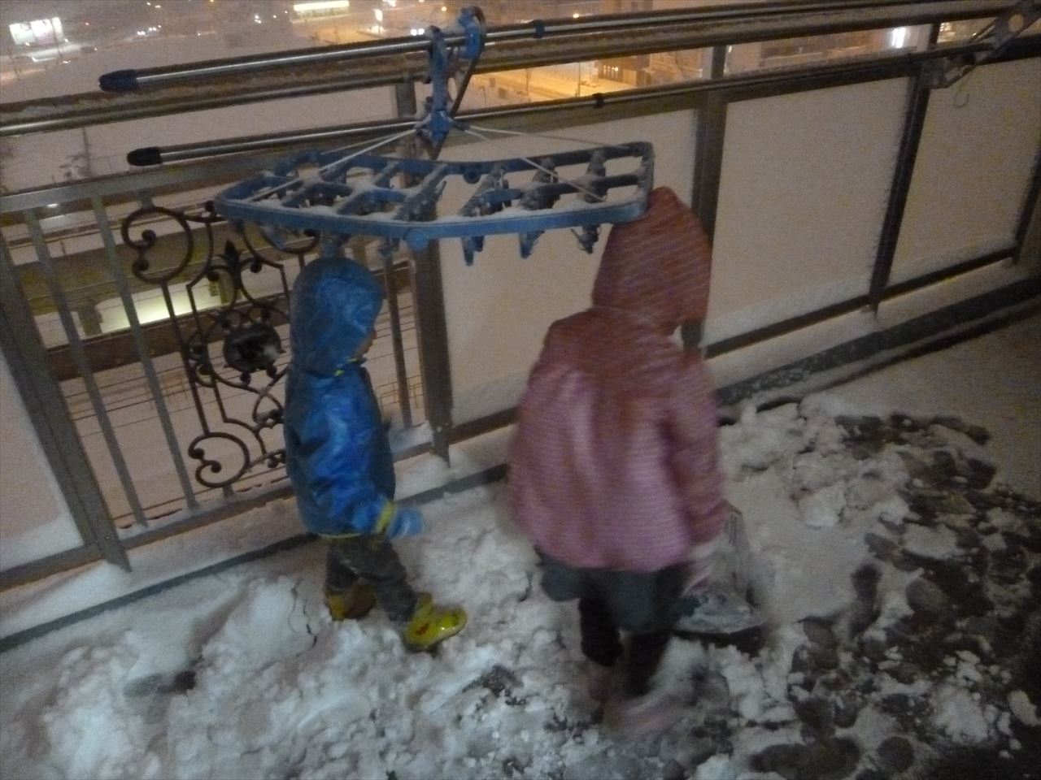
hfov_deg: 69.4
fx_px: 752
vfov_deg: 54.9
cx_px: 520
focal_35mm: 25
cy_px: 390
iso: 1600
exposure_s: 1/15
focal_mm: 4.5
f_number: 2.8
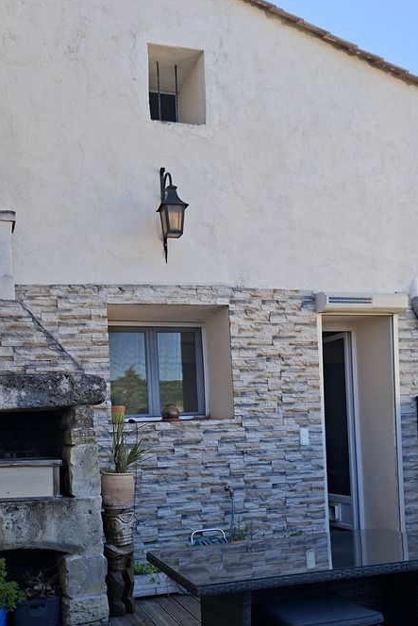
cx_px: 205
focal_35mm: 36
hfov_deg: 36.9
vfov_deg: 52.1
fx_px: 627
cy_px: 420
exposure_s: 1/629
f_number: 1.8
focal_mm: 5.54
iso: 50
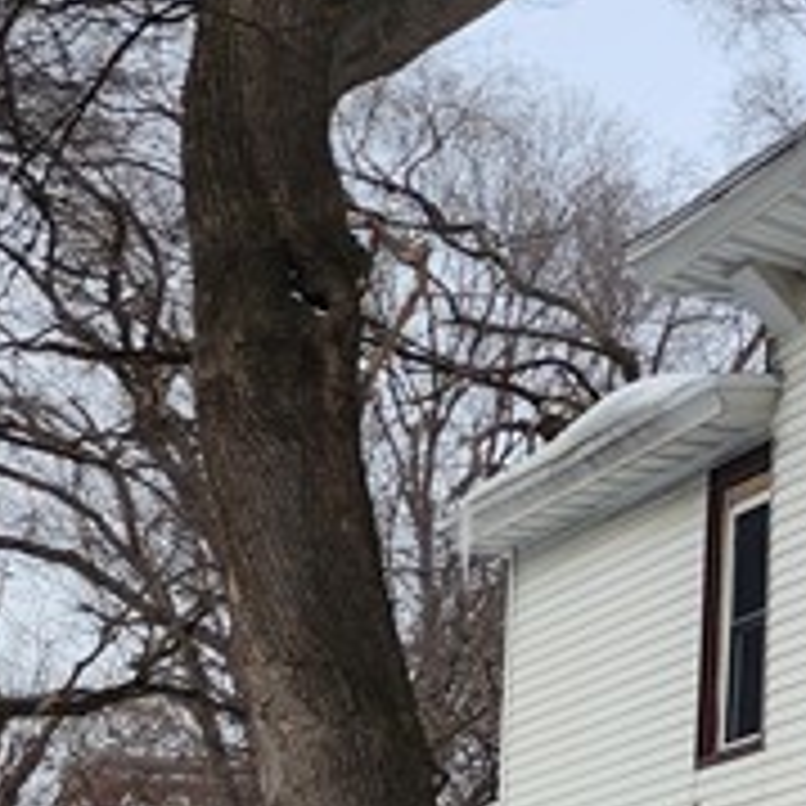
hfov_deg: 13.3
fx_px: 3056
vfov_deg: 15.0
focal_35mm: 116
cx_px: 1522
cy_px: 549
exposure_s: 1/885
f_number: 1.8
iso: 12
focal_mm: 6.4
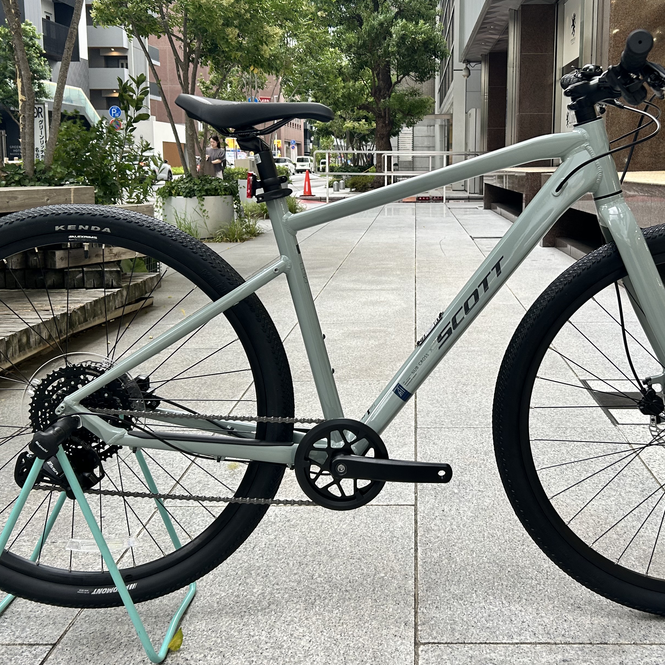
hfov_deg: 43.7
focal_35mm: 38
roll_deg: +0.4
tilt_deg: -6.9
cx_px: 395
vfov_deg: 43.7
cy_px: 277
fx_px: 826
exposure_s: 1/121
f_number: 1.5
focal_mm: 5.7
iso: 100
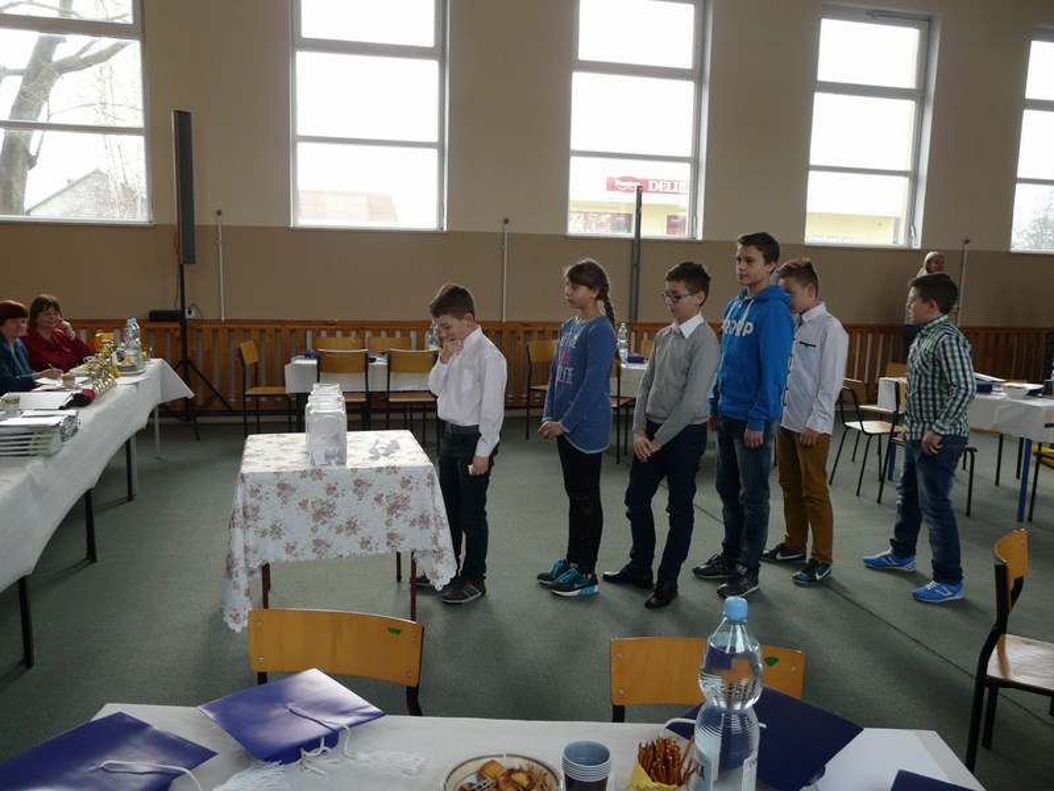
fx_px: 883
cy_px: 396
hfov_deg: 61.7
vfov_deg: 48.2
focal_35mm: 29
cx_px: 527
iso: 100
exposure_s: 1/125
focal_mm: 4.7
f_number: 2.8
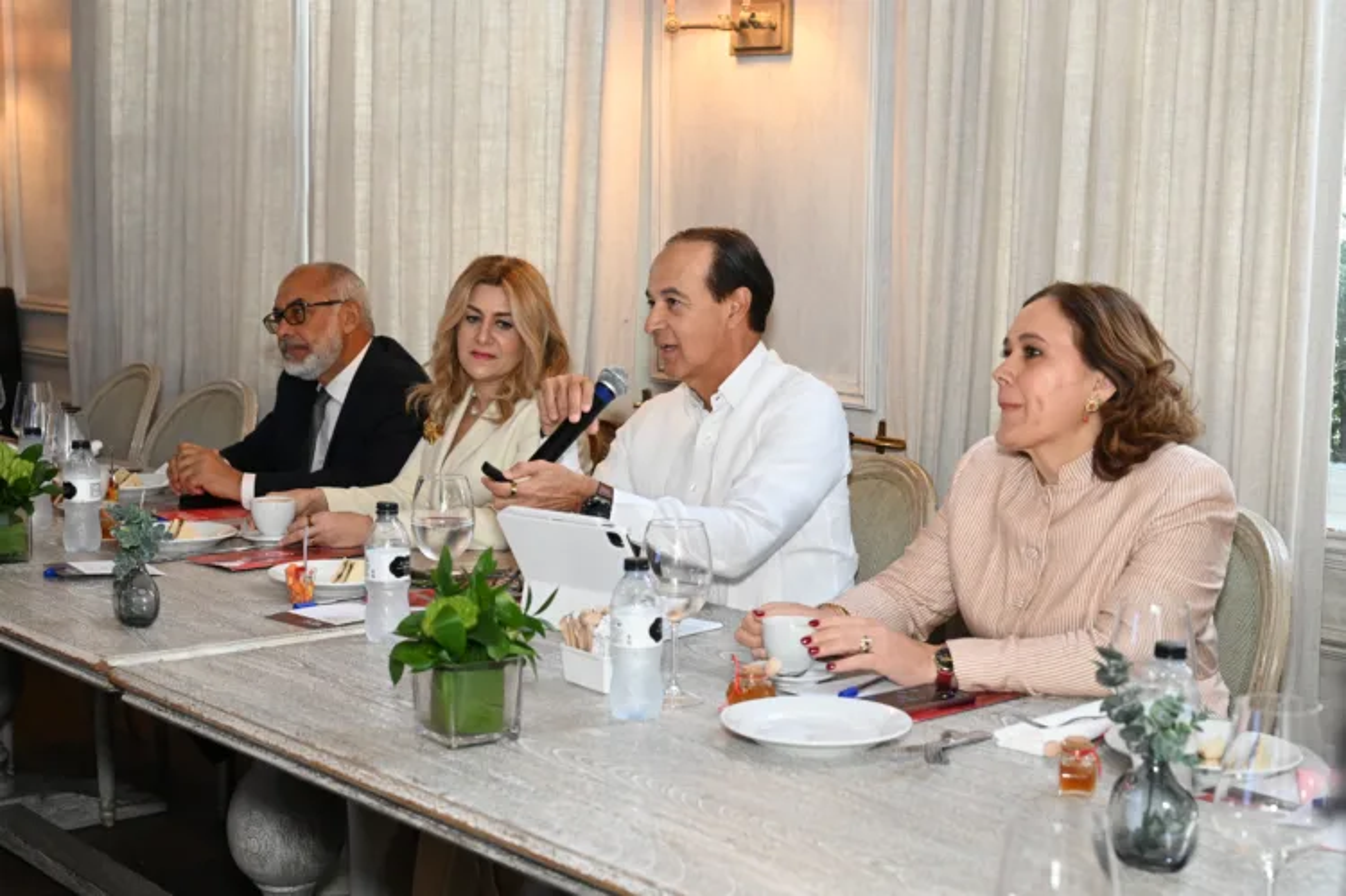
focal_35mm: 52
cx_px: 673
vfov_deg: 26.0
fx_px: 1943
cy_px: 448
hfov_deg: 38.2
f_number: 5.6
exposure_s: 1/200
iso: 3200
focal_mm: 52
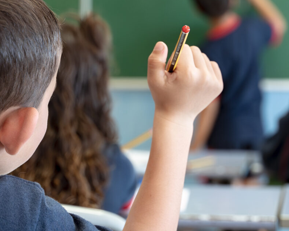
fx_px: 1309
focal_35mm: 153
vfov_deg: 10.1
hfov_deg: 12.6
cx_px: 182
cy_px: 59
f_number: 3.2
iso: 1000
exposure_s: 1/200
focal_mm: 50
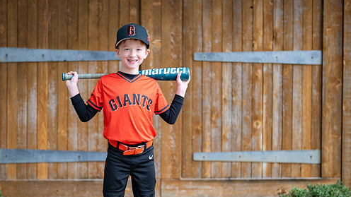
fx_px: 745
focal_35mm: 80
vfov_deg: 15.1
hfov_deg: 26.5
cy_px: 125
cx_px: 137
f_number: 1.2
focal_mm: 50
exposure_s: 1/800
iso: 400
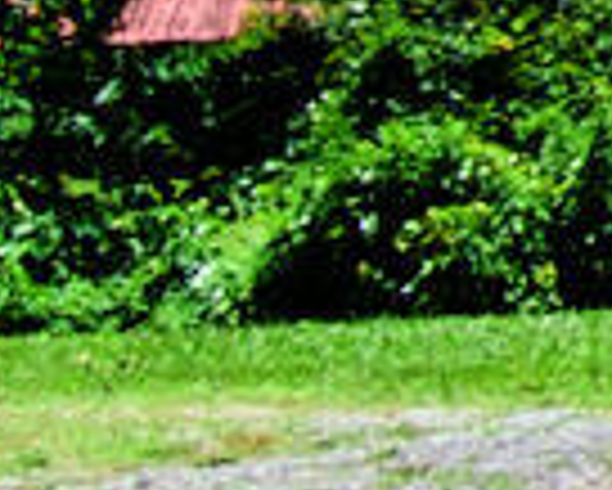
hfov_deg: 6.0
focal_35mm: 265
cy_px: -863
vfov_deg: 5.6
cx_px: 2488
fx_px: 4803
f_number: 8
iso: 200
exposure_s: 1/250
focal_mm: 20
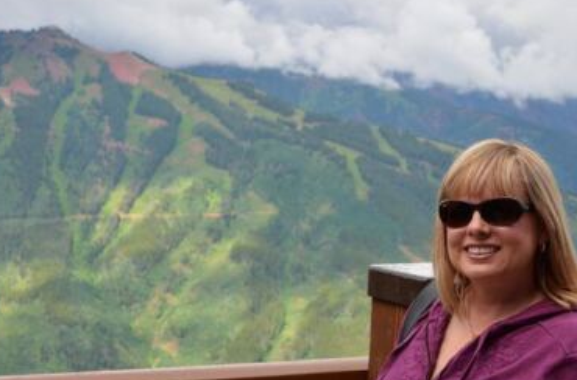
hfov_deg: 22.5
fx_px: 1451
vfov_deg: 14.9
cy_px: 294
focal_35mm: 91
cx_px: 279
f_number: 7.1
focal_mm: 35
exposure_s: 1/200
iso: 100
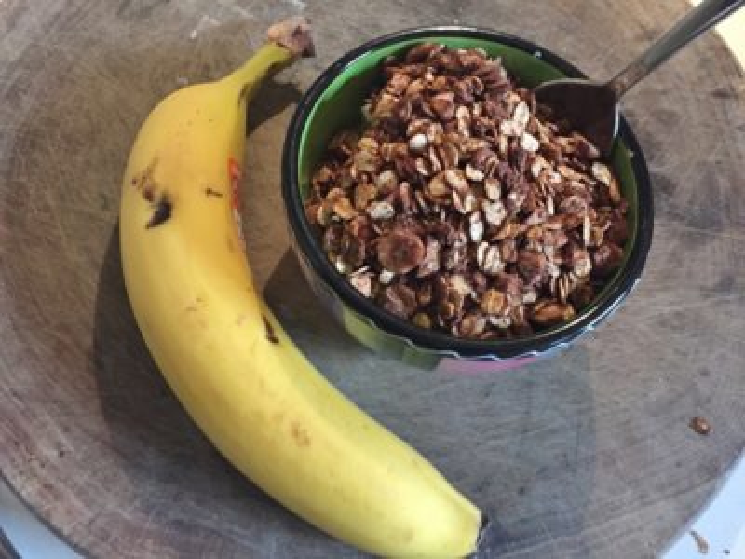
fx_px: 624
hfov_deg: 61.7
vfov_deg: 48.2
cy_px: 280
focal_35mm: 29
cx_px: 372
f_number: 2.2
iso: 250
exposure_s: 1/15
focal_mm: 4.15
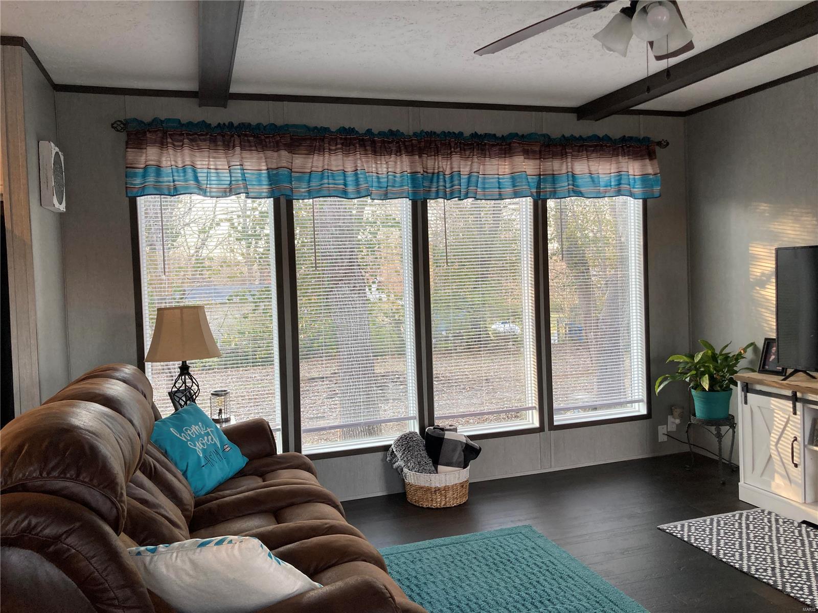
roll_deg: +2.3
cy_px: 306
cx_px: 409
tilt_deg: -2.5
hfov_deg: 63.4
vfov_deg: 49.7
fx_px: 662
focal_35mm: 28
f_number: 1.8
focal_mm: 3.99
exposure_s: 1/60
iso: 64
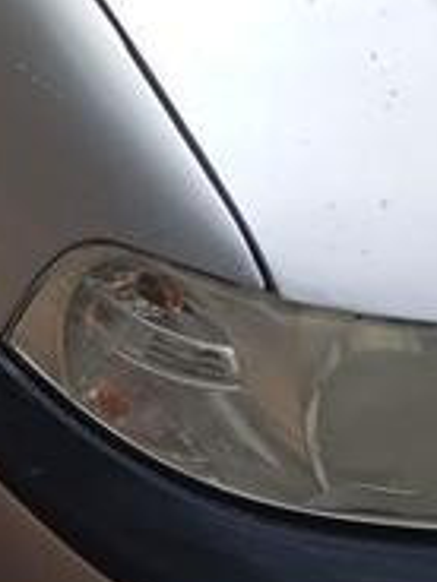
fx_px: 2222
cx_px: -101
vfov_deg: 13.5
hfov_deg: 11.0
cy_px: -430
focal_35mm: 132
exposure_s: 1/440
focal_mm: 4.22
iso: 113
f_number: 1.8
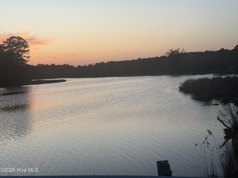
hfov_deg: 39.7
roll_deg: +1.9
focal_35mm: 48
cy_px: 89
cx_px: 119
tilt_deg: -2.7
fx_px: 330
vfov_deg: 30.3
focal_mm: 6.76
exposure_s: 1/182
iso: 64
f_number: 1.78
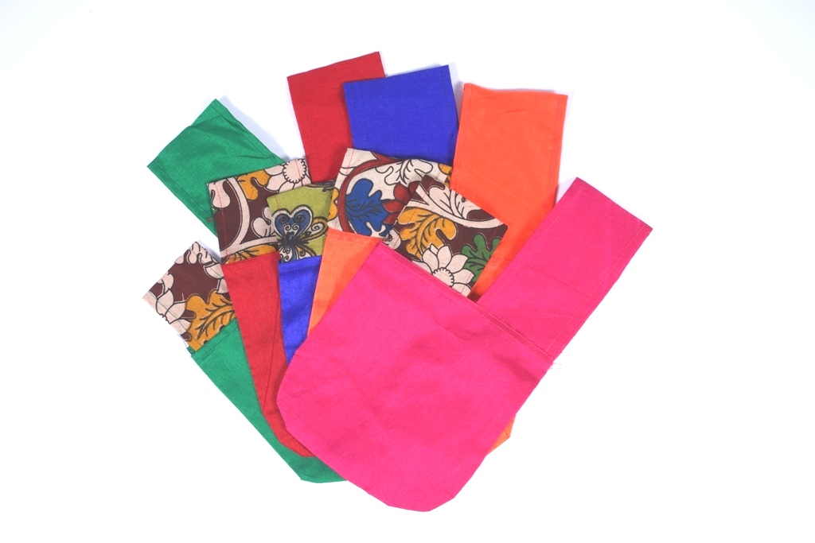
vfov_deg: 37.9
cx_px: 408
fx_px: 792
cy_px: 272
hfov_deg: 54.4
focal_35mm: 35
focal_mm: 35
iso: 200
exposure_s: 1/125
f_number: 16
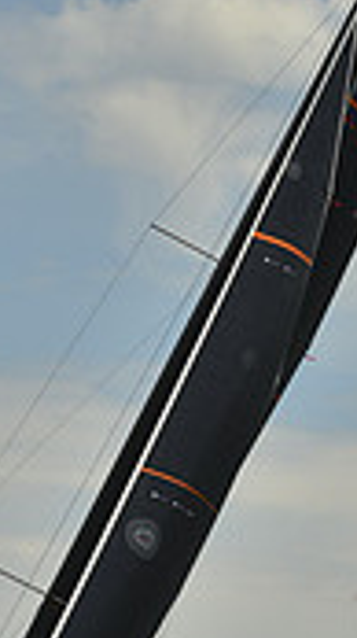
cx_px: 164
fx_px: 5449
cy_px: 431
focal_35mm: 323
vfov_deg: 6.7
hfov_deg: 3.8
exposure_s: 1/1600
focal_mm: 92
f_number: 9
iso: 280
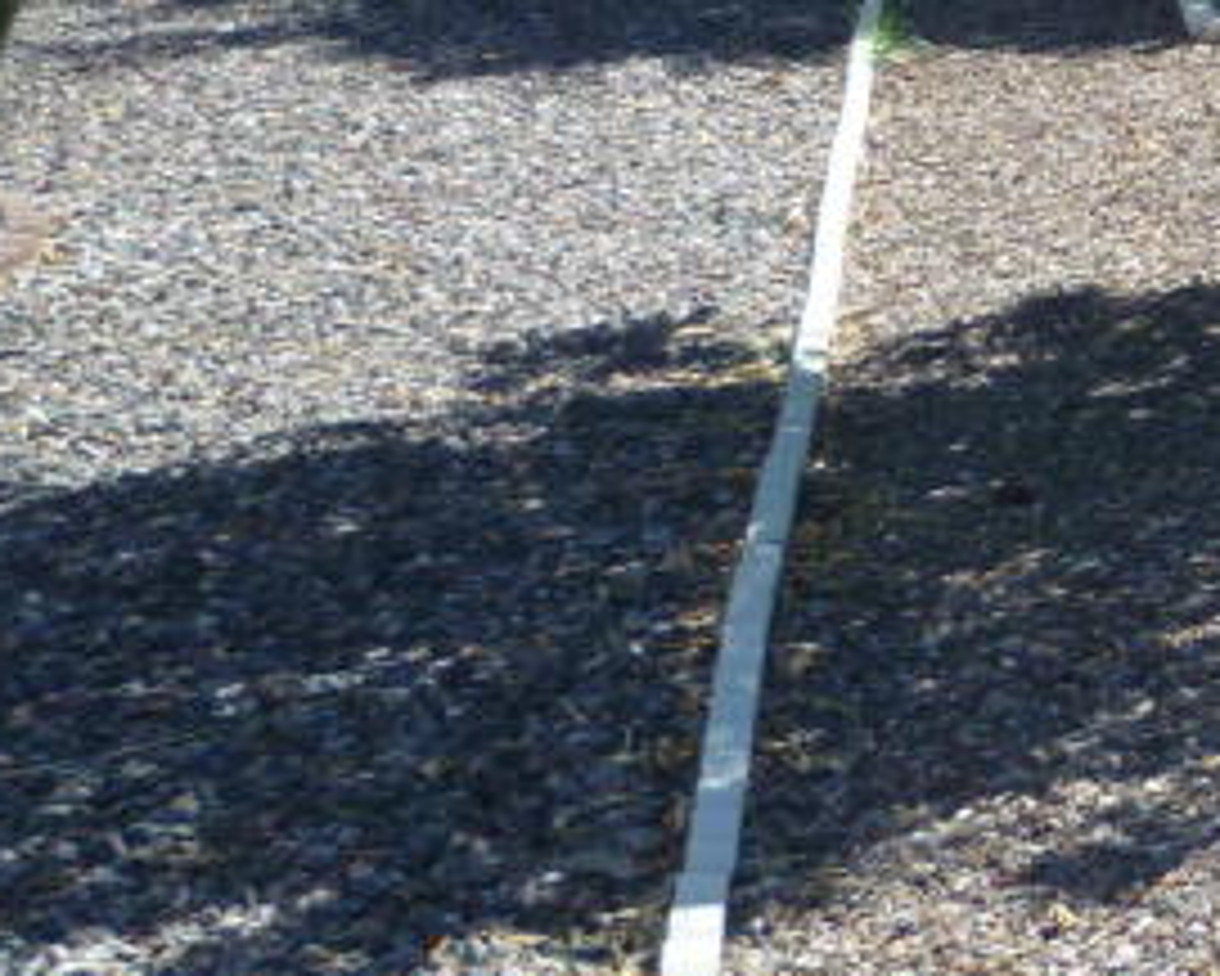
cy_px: 36
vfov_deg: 14.2
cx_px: 2210
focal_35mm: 107
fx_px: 3865
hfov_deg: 15.4
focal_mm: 5.2
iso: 80
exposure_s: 1/500
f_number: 3.5
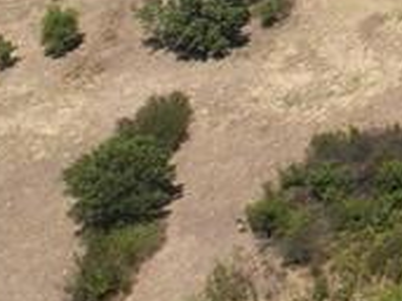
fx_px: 1671
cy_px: -442
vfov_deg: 9.2
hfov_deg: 11.5
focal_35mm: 144
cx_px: 947
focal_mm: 12.29
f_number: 2.8
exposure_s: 1/2000
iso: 110
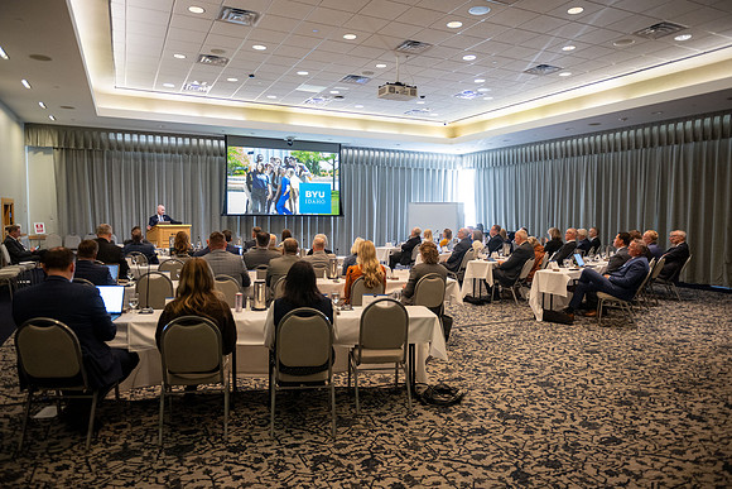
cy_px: 244
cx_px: 366
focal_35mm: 24
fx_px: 488
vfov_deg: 53.2
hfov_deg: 73.7
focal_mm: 24
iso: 2000
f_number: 2.8
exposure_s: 1/200
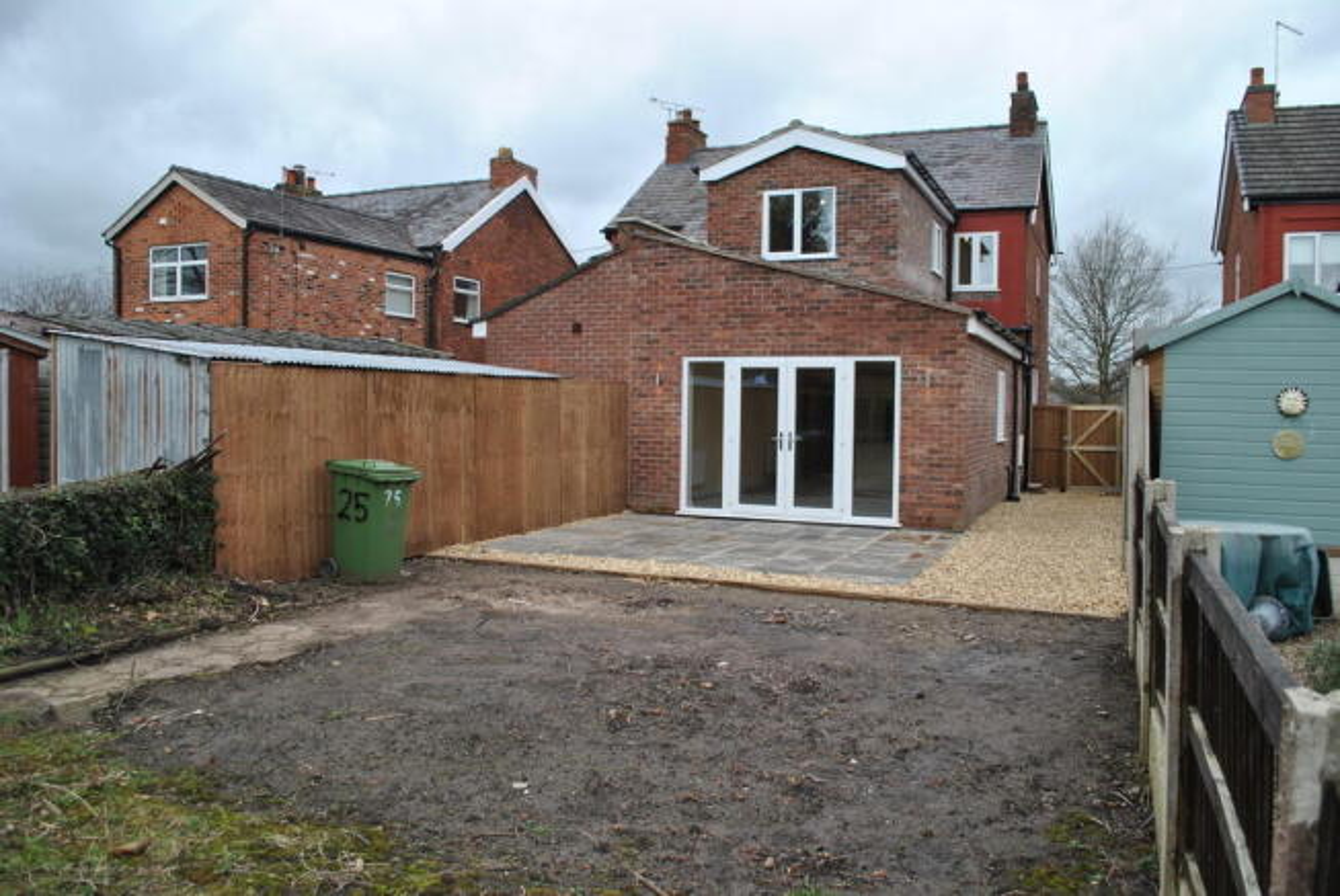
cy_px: 448
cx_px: 670
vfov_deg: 48.0
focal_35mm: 27
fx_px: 1006
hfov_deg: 67.3
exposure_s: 1/125
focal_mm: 18
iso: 110
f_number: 5.6
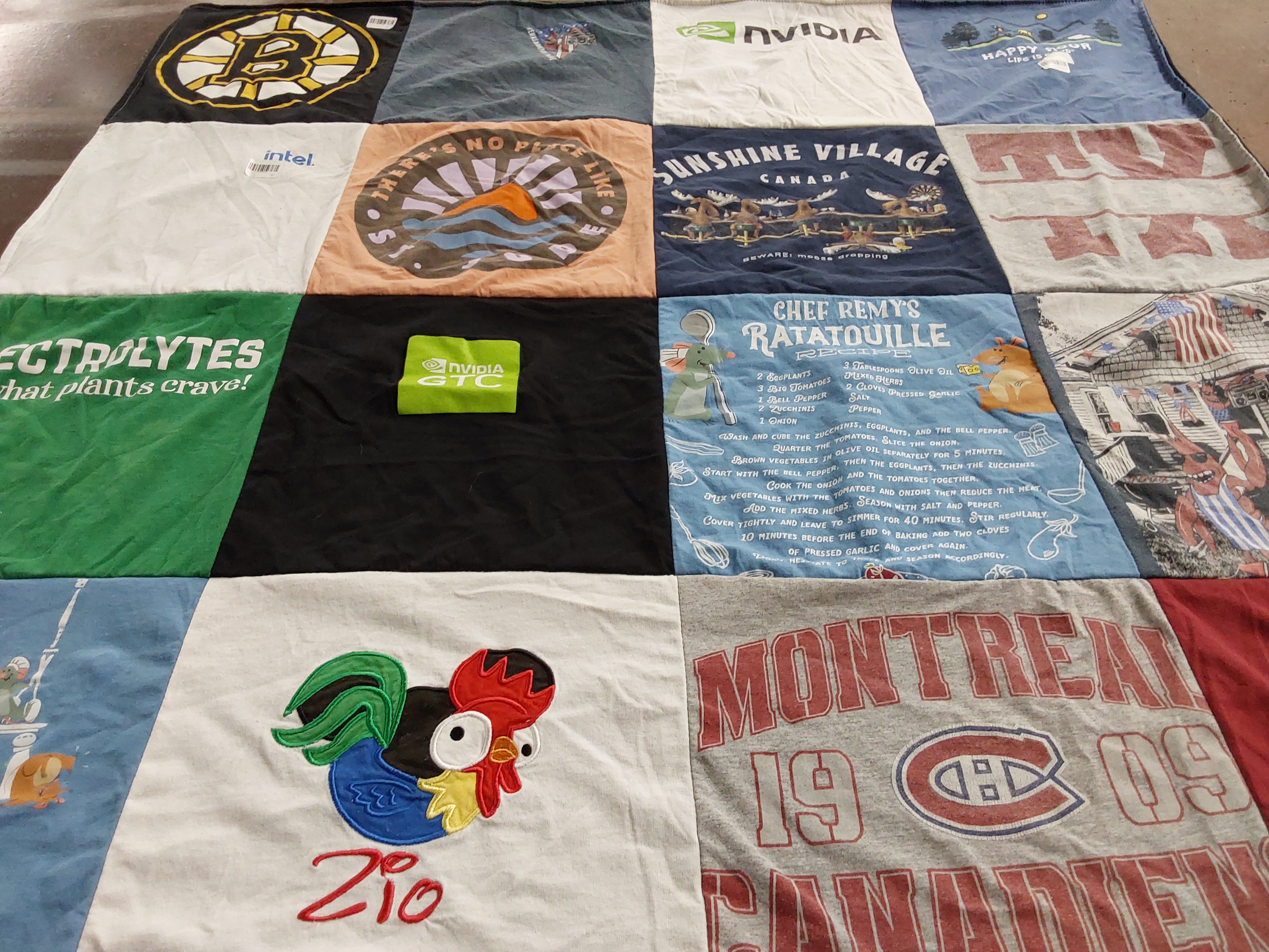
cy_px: 476
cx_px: 634
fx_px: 1026
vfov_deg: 49.7
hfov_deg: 63.4
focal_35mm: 28
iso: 125
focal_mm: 2.91
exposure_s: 1/60
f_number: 1.9
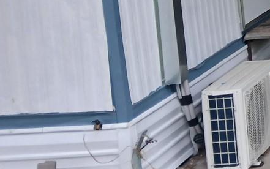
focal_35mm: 100
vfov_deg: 12.6
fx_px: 736
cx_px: 475
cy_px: -56
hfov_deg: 17.3
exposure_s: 1/60
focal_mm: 3.98
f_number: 1.8
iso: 50
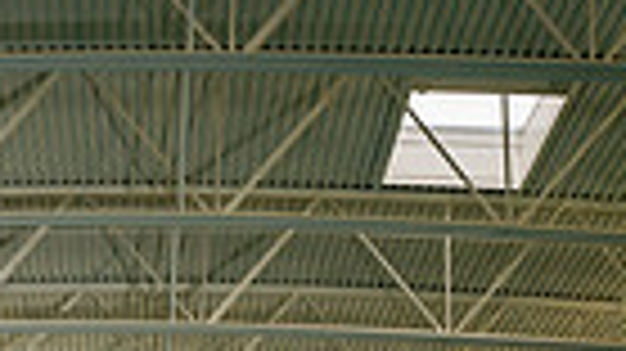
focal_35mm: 68
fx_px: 1128
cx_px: 41
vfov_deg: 11.8
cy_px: 986
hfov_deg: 29.5
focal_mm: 20
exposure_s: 1/200
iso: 500
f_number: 7.1
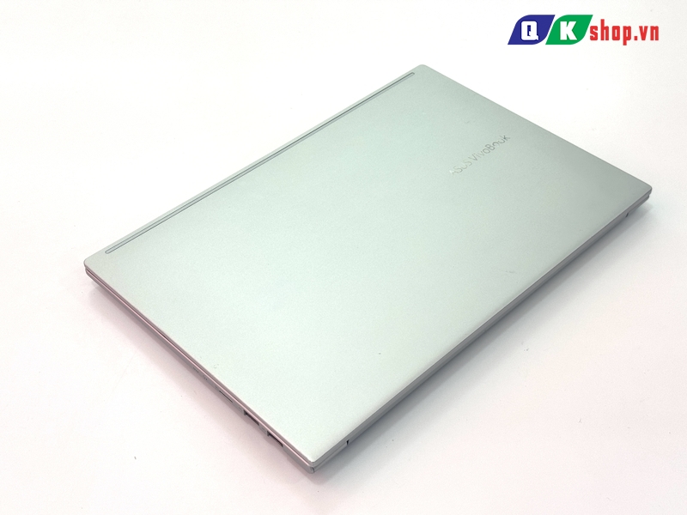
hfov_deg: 39.7
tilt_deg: -45.4
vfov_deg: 30.3
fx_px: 953
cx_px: 344
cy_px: 258
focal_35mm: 48
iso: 50
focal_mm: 6.76
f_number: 1.78
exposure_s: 1/159
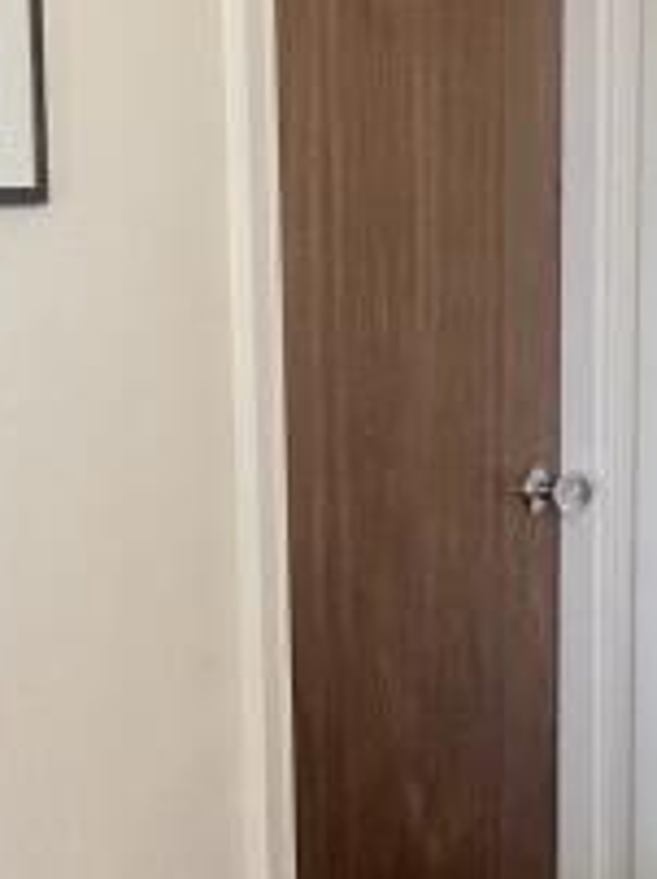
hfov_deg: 22.1
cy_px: 609
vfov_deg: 29.2
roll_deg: +1.9
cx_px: 226
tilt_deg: -11.8
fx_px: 1674
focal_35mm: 66
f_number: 1.8
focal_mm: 1.57
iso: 250
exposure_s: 1/50
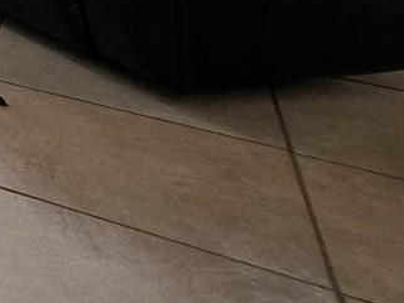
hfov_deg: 14.6
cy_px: -319
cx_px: -597
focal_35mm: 65
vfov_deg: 16.5
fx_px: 759
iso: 160
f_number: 1.9
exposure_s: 1/120
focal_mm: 2.2
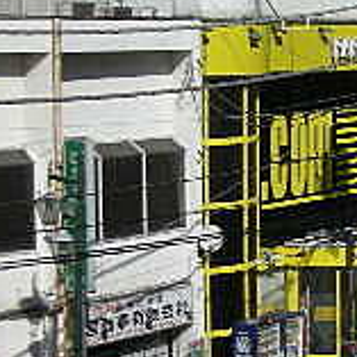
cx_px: 664
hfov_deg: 12.5
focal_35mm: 126
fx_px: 1470
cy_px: 164
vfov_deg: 13.8
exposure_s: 1/532
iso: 50
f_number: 5.7
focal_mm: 5.7
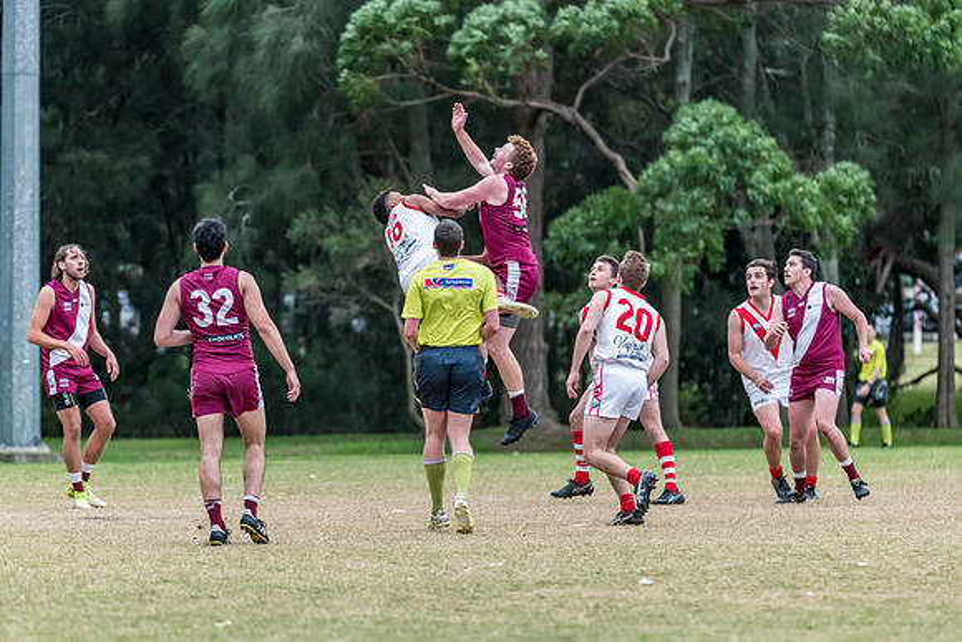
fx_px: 7085
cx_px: 472
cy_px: 315
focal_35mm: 265
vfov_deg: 5.2
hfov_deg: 7.8
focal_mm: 260
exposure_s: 1/1250
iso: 1800
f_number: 5.6
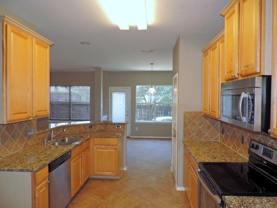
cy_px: 104
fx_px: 192
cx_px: 138
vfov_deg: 56.8
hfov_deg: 71.6
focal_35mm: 24
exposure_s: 1/40
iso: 160
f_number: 3
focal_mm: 4.3
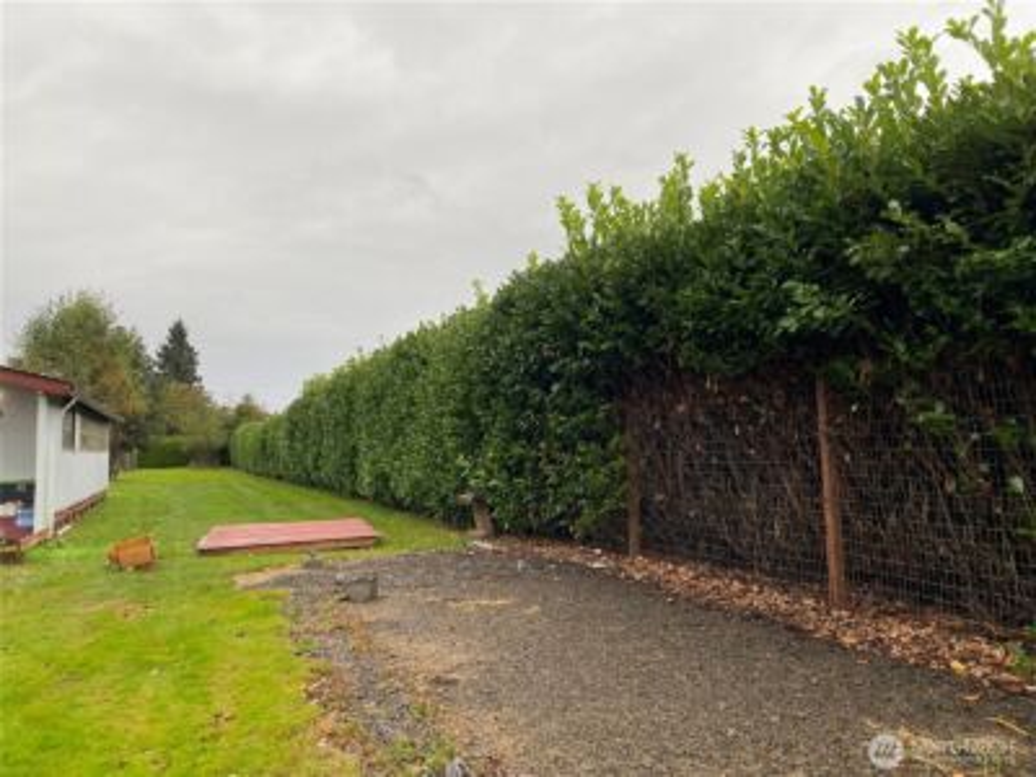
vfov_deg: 53.1
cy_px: 388
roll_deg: +1.0
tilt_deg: +4.1
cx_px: 518
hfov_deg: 67.3
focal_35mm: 26
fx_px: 778
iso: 32
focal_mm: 4.25
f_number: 1.8
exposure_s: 1/174
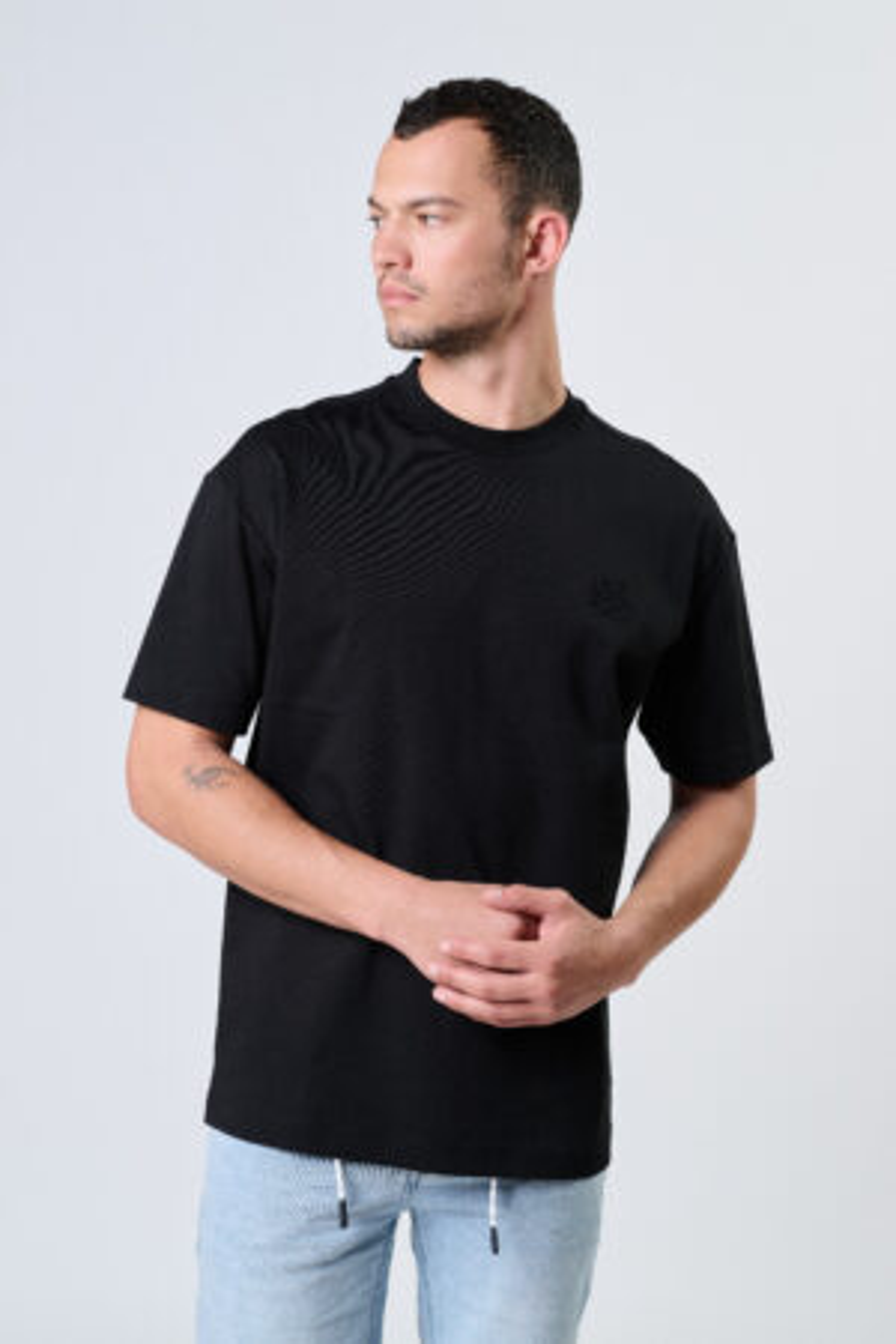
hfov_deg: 16.1
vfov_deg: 23.9
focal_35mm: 85
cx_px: 448
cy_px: 672
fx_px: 3173
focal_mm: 85
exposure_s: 1/200
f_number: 5
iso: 320
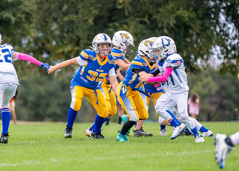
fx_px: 2603
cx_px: 74
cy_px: 87
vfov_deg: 3.8
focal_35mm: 384
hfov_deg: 5.3
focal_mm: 200
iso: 400
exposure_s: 1/1600
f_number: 2.8
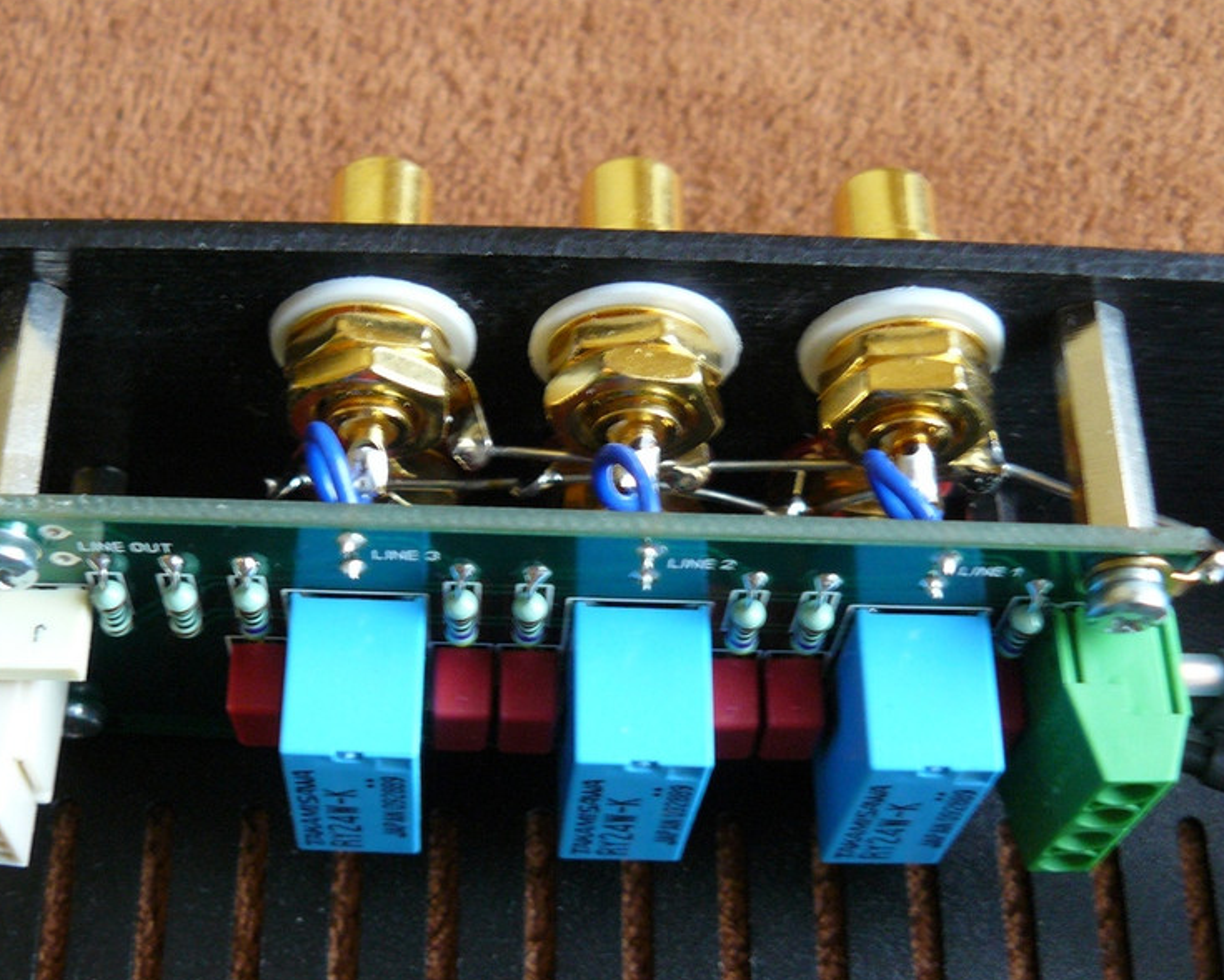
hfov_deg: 36.5
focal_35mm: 51
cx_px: 464
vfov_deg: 29.6
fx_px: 1848
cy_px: 603
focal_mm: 6
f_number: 2.8
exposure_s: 1/13
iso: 200
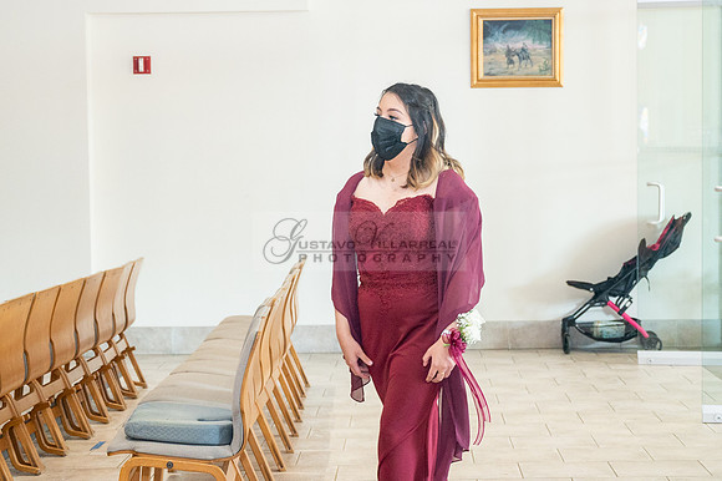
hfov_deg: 23.9
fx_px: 1705
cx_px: 398
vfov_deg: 16.0
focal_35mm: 85
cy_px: 283
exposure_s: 1/200
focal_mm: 49
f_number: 4
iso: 2000
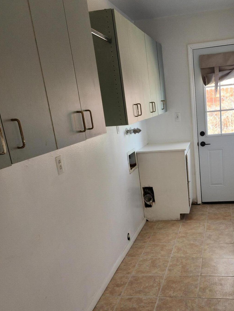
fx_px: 306
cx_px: 172
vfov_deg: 53.2
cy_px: 199
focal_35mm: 34
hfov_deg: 40.8
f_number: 1.8
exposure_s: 1/120
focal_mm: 6.4
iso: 160
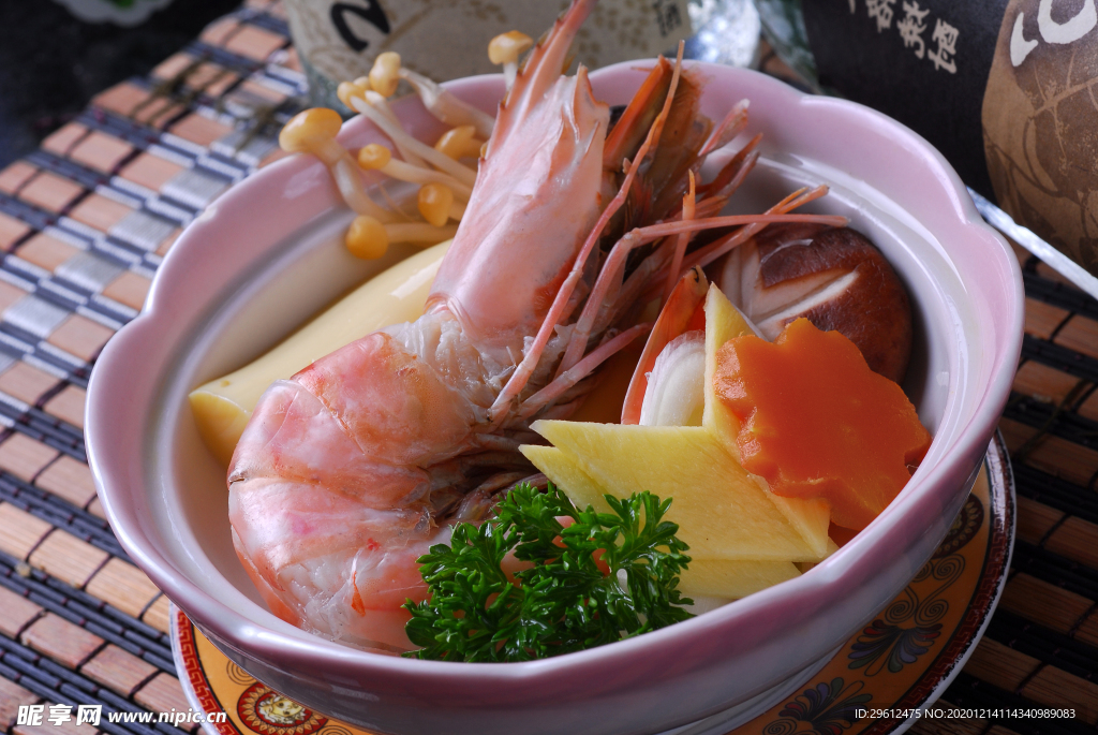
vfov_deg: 15.2
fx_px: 2748
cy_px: 368
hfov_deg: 22.6
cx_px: 549
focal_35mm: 90
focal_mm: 60
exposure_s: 1/100
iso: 100
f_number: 13
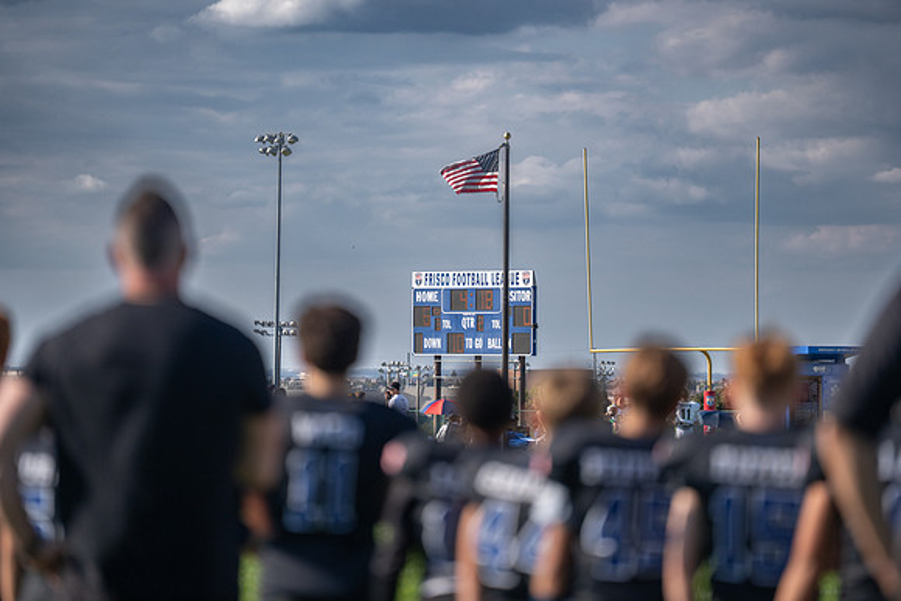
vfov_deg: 6.7
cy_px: 300
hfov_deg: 10.1
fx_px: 5123
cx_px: 460
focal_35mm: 205
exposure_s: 1/5000
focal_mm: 191
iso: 250
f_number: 2.8
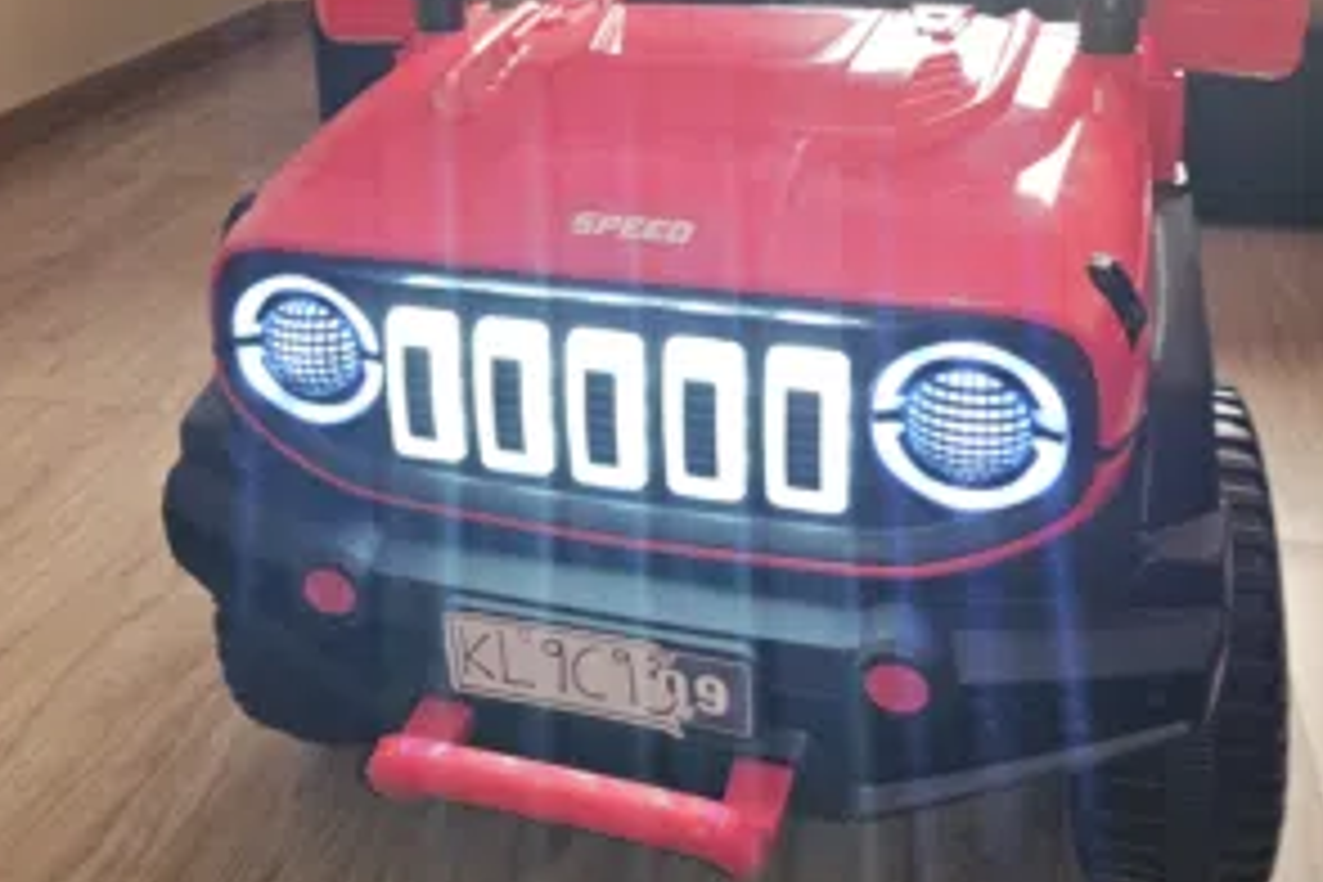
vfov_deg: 37.1
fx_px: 1249
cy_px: 144
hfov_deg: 55.8
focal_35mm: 34
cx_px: 652
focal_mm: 5
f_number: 1.8
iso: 100
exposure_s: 1/25
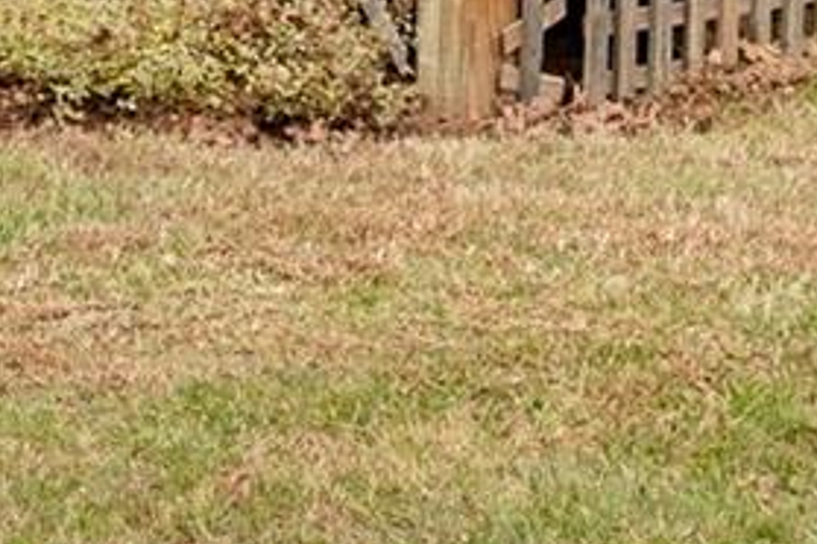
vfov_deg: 5.7
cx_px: -3
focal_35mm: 220
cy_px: -1255
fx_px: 4992
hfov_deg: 9.3
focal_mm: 30
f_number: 8
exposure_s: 1/640
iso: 320
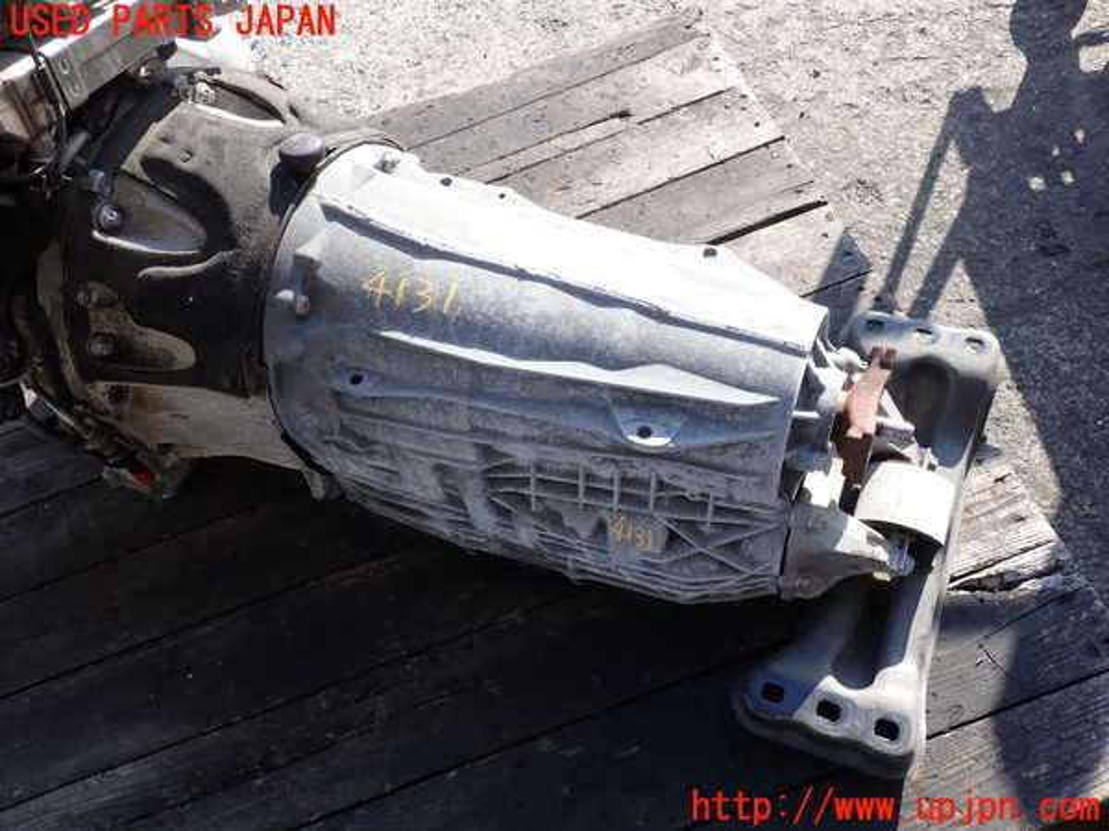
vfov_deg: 46.8
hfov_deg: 60.0
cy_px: 416
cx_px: 554
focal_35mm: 30
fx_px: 961
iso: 100
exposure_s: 1/320
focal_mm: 5.4
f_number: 3.2
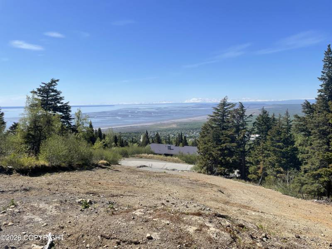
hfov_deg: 67.3
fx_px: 249
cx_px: 166
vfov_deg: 53.1
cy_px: 124
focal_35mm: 26
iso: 32
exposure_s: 1/4292
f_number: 1.6
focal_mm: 4.2
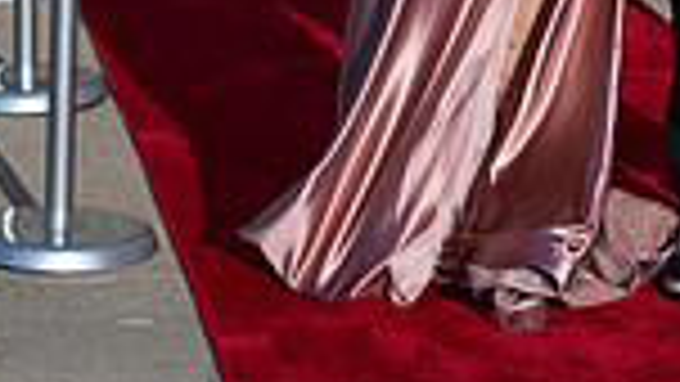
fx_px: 3769
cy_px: -485
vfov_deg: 5.6
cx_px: 612
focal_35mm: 209
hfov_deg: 10.3
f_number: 5
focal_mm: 67
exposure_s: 1/2000
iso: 320
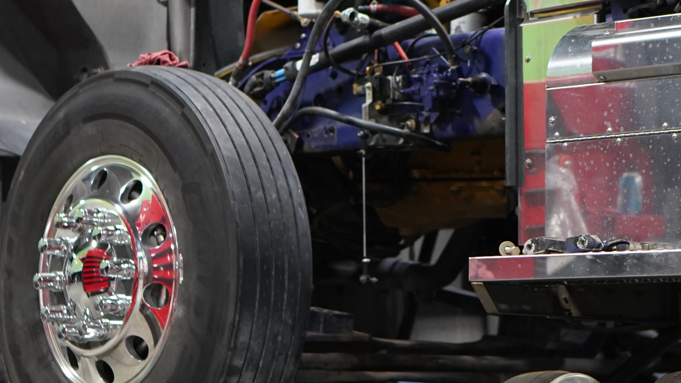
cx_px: 404
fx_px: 2437
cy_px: 142
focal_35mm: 135
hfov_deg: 15.9
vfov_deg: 9.0
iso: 2000
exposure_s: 1/160
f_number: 2
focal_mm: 50
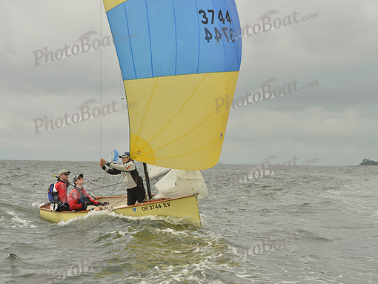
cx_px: 176
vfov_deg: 18.0
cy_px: 143
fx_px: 896
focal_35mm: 82
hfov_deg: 23.8
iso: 200
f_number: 7.1
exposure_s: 1/1250
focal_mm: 75
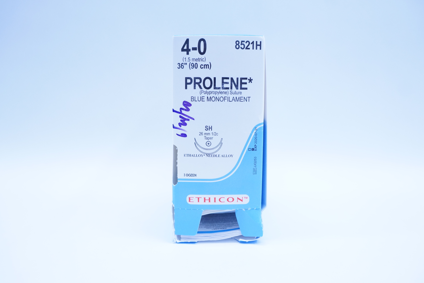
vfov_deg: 45.0
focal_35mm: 29
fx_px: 342
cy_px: 138
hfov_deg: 63.6
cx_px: 221
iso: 800
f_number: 4.5
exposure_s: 1/200
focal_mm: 18
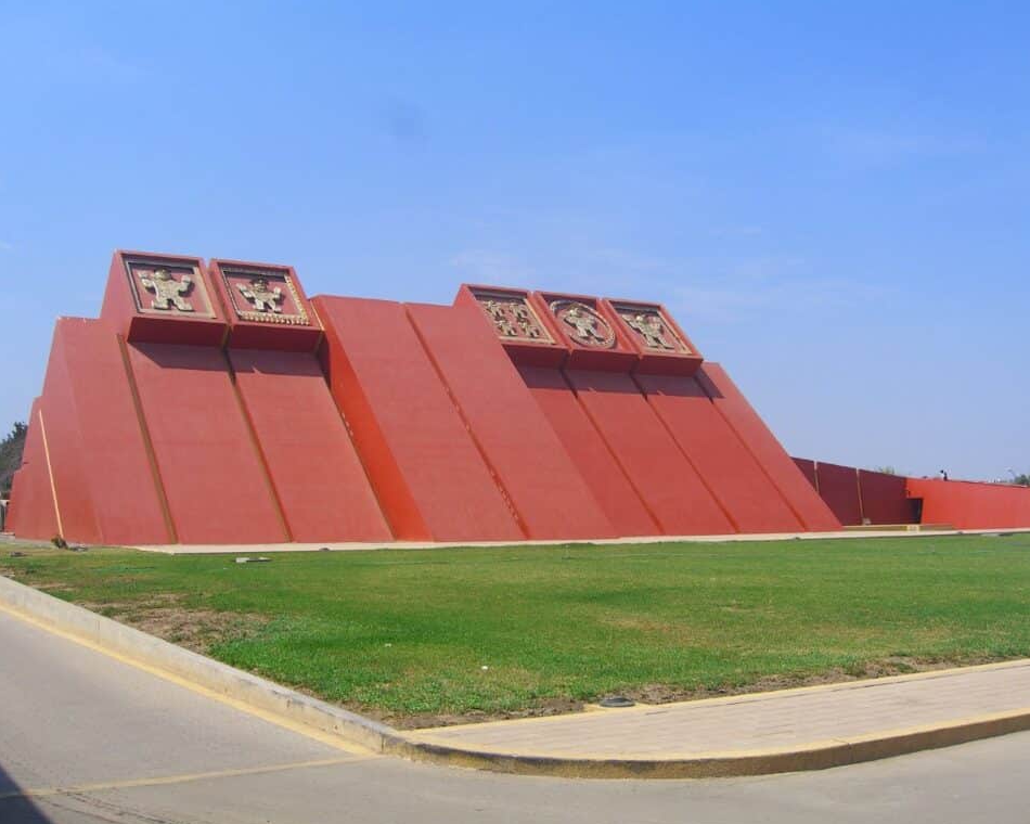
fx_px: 1219
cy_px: 413
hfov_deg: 45.8
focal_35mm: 40
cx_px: 518
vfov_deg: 37.3
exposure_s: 1/200
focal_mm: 7.9
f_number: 8
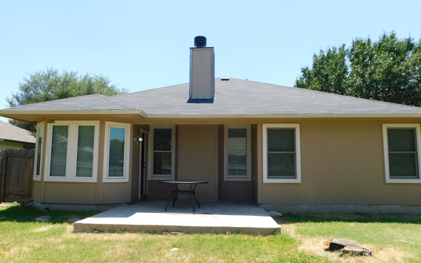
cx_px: 208
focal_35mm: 25
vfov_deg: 49.2
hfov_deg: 72.5
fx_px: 287
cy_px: 140
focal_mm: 4
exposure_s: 1/1000
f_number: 3
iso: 125
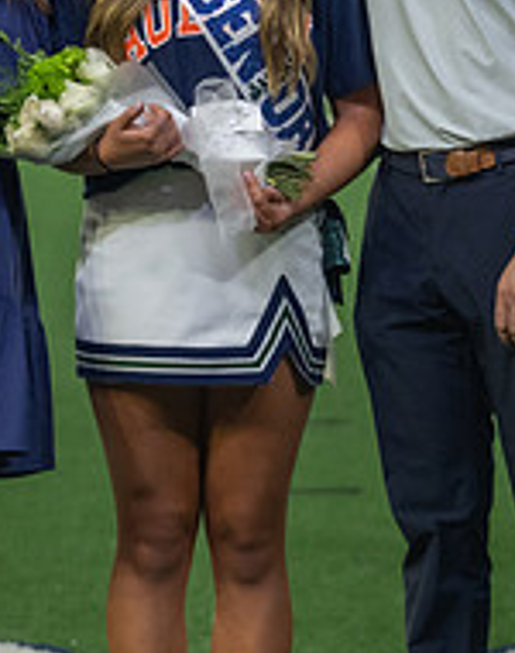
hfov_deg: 6.4
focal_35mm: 239
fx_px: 4591
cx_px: 213
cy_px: 147
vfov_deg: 8.1
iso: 1000
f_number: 2.8
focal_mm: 70
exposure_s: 1/320
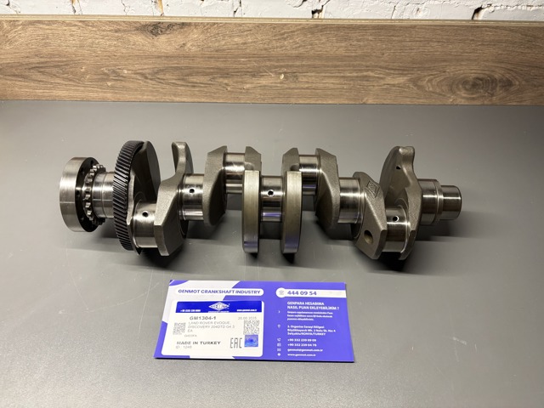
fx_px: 409
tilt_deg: -46.9
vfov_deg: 53.1
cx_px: 272
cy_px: 204
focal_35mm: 26
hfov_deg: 67.3
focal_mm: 5.96
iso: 200
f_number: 1.6
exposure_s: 1/50
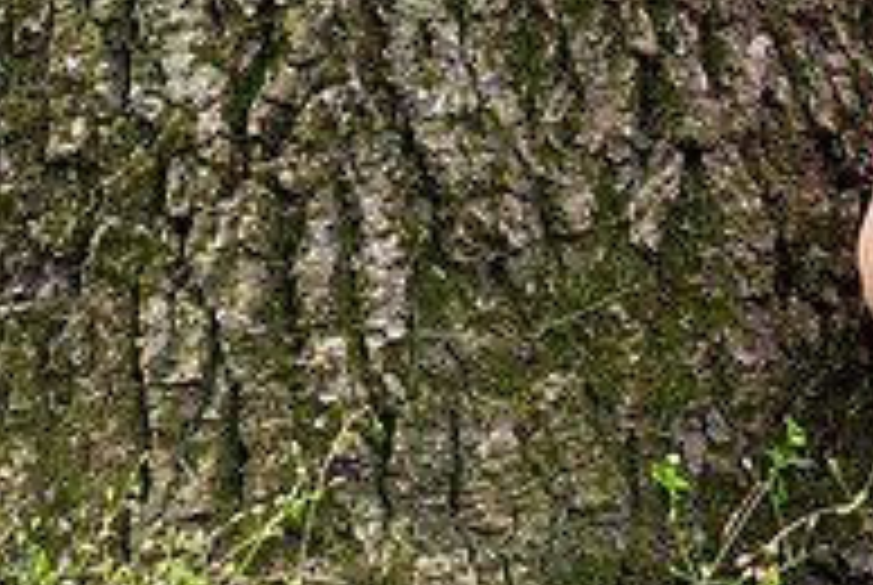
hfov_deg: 6.9
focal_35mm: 294
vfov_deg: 4.7
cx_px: 1300
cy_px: 209
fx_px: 7140
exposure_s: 1/1000
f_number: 3.5
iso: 320
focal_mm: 85
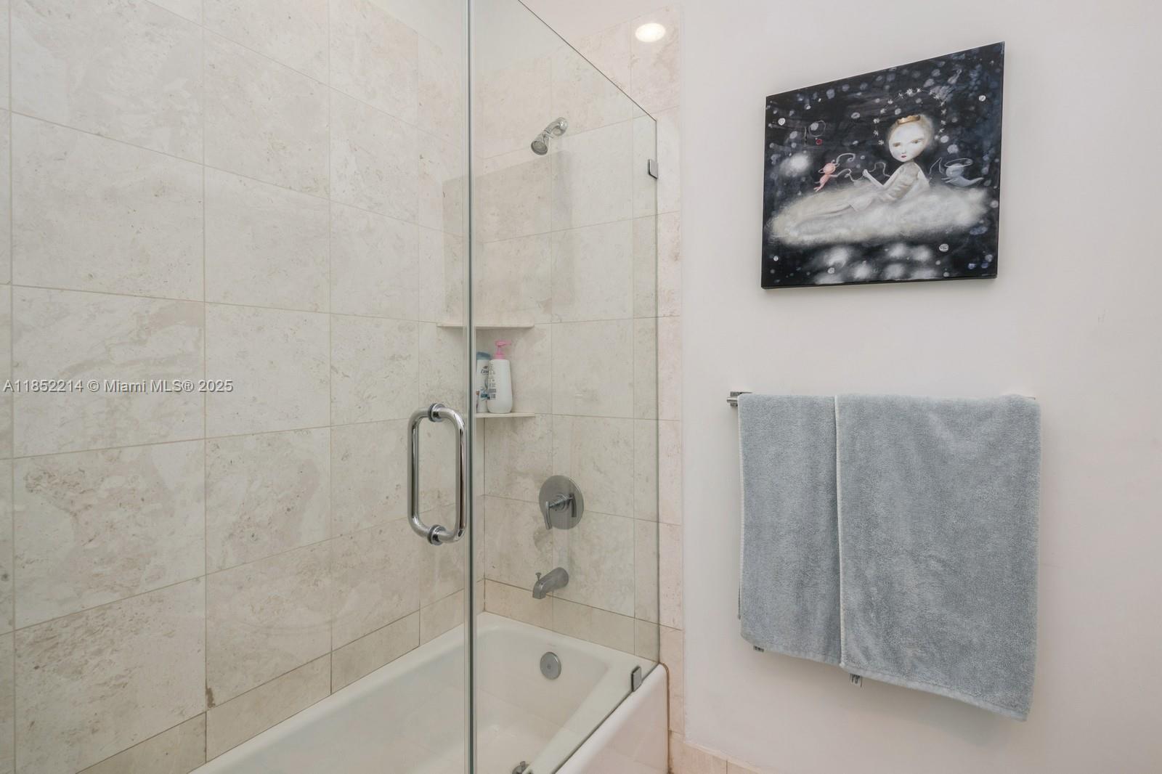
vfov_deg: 73.7
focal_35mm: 16
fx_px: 516
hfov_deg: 96.7
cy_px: 387
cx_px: 581
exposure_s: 1/6
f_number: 10
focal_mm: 16
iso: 200
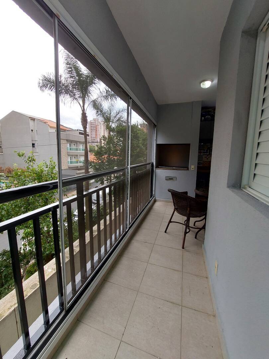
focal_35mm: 13
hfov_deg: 89.9
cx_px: 134
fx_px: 135
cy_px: 180
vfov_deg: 106.2
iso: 64
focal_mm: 1.74
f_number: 2.2
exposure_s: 1/100
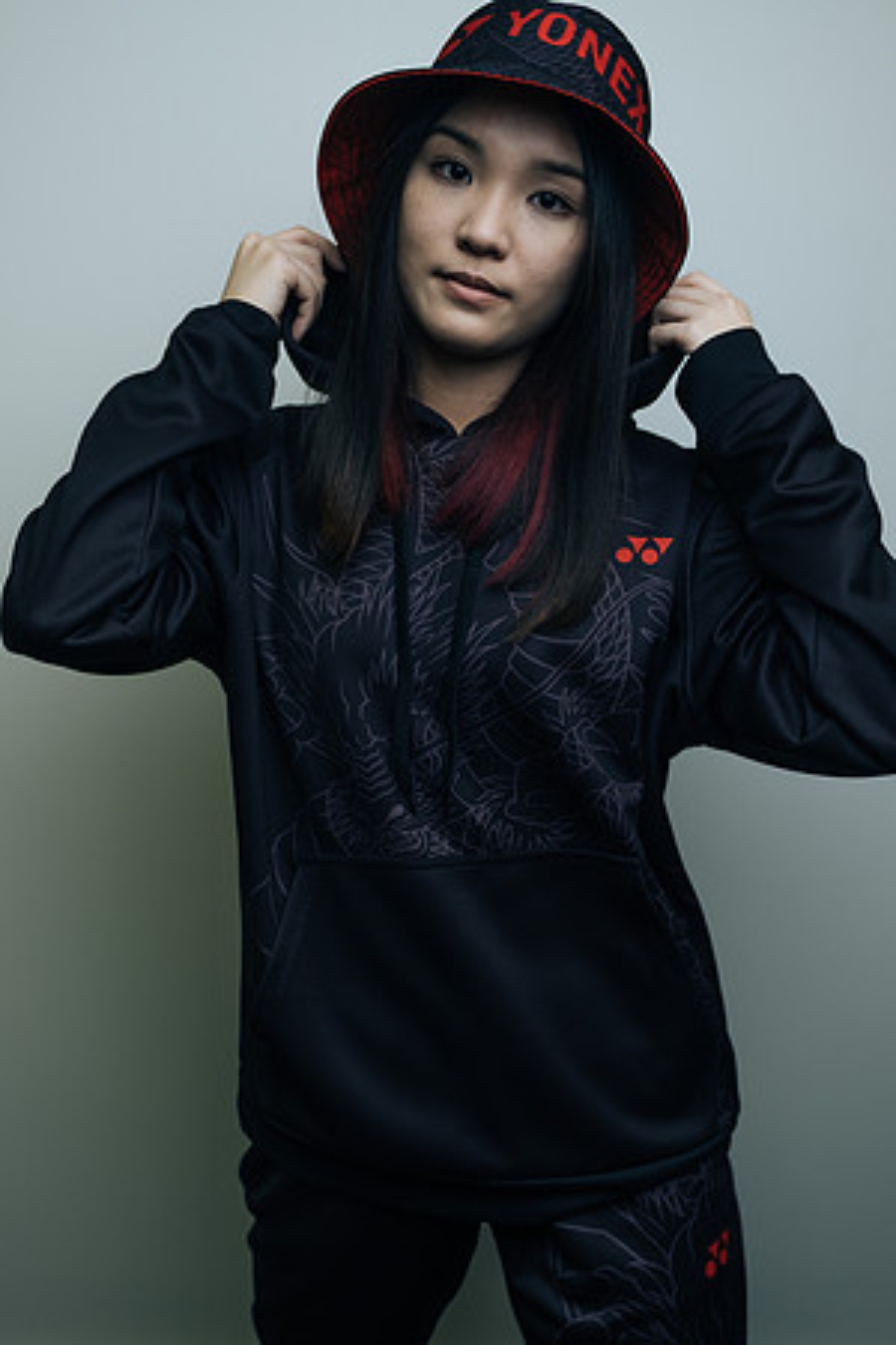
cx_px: 448
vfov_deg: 55.8
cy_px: 672
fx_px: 1269
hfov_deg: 38.9
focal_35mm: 34
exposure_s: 1/125
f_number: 3.2
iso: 200
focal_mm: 22.7
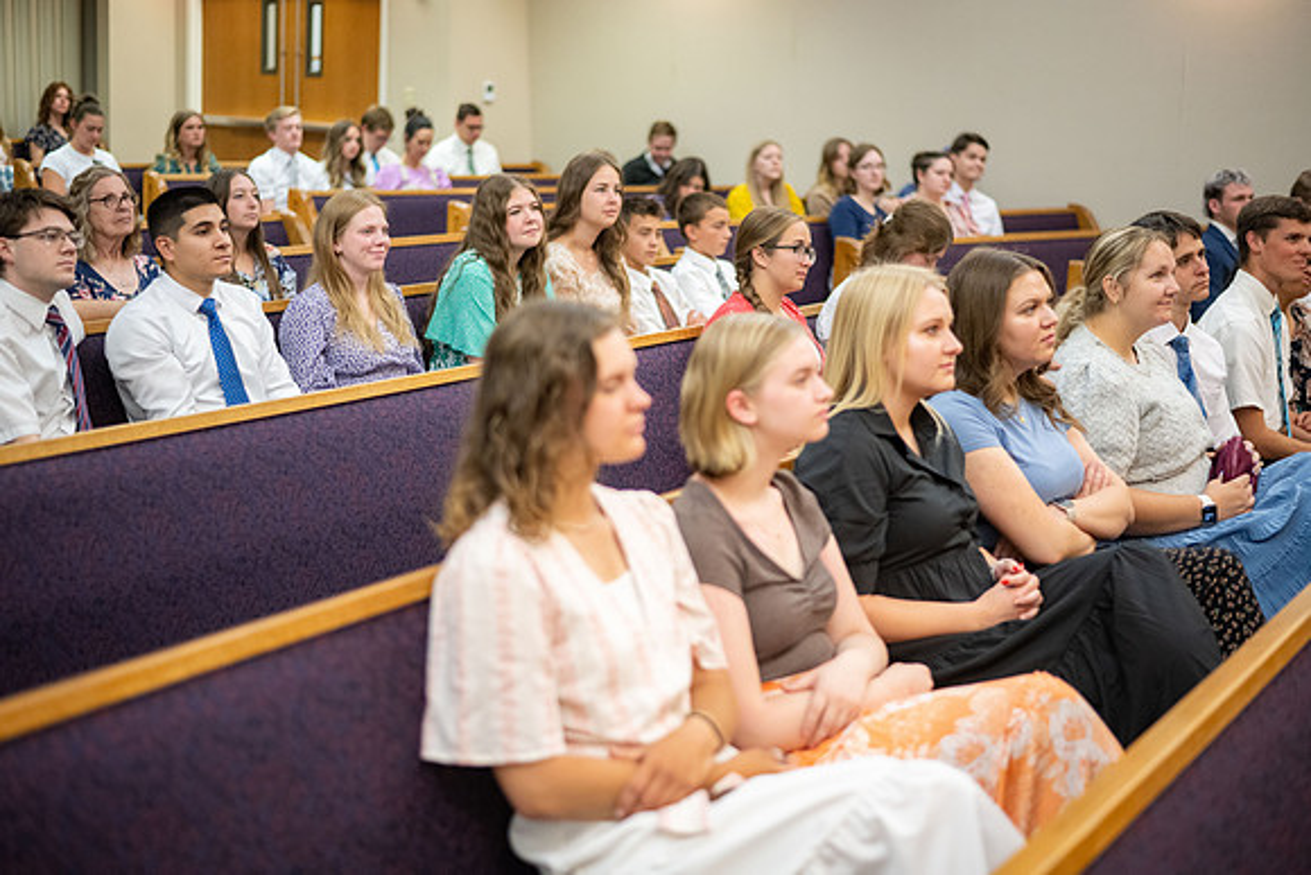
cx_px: 656
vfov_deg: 27.0
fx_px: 1821
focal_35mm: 50
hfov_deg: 39.6
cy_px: 438
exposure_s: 1/400
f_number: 1.8
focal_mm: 50
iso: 1600
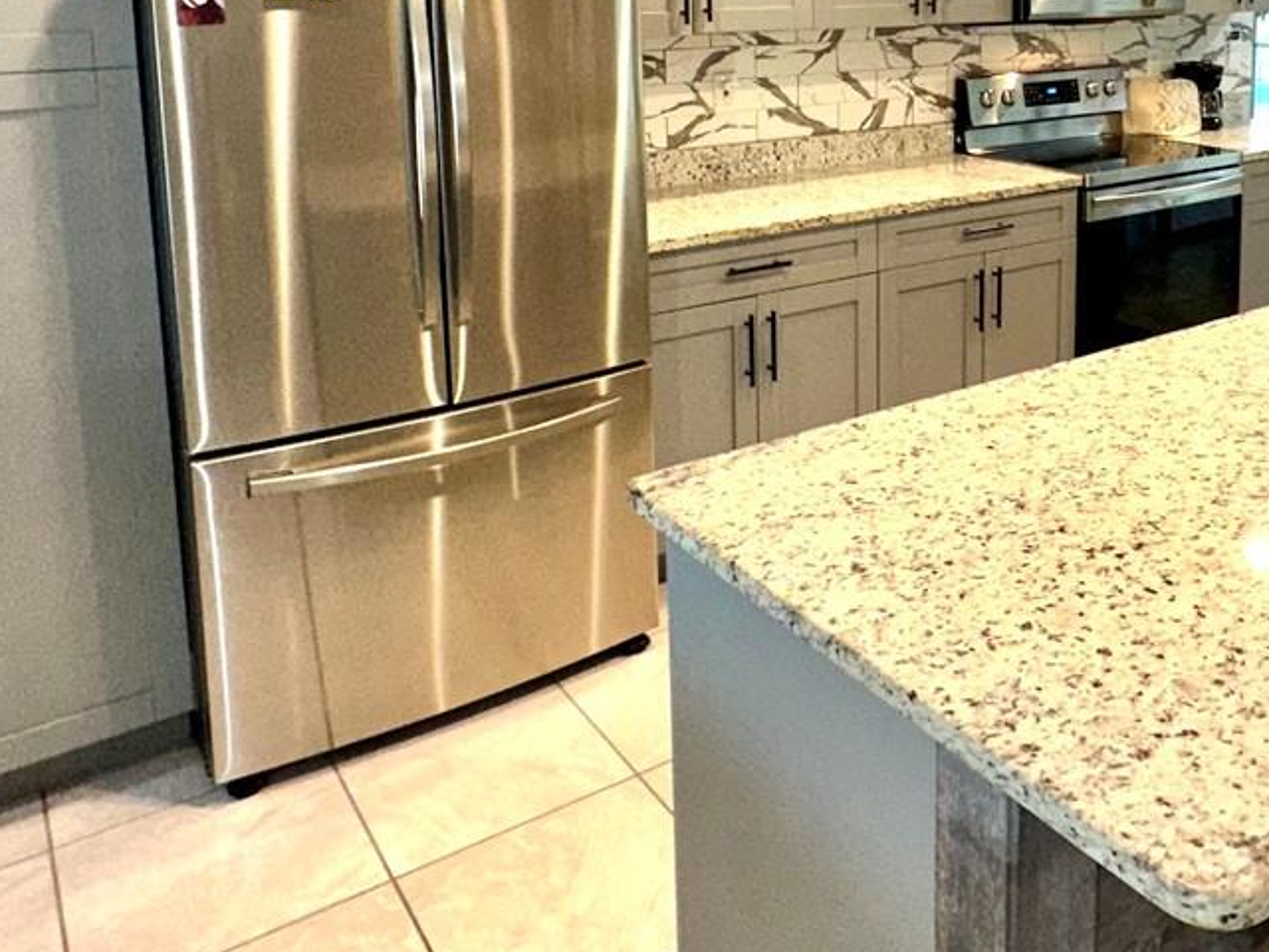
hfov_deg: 50.8
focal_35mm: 35
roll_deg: +0.6
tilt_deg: -6.0
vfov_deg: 38.3
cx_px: 928
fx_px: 1283
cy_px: 119
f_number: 2.2
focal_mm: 2.22
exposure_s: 1/60
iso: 200
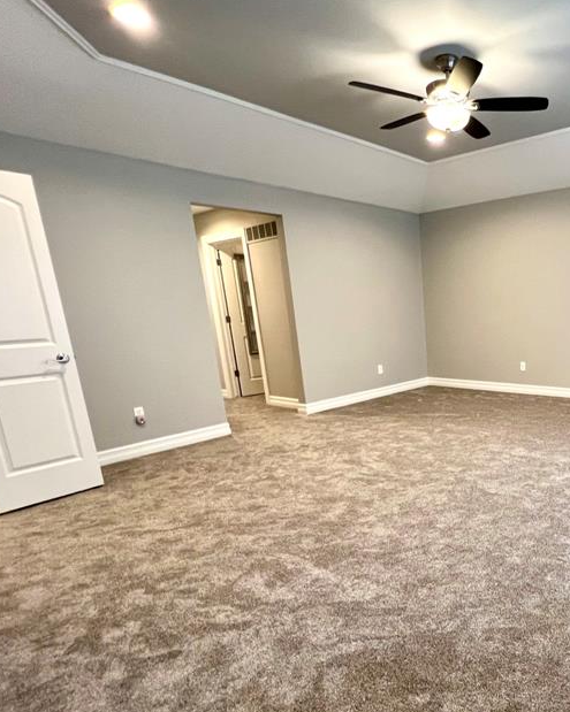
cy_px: 415
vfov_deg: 77.0
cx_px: 482
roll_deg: +1.5
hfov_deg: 58.6
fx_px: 443
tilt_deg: -13.8
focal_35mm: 21
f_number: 1.8
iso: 250
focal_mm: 1.57
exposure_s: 1/60
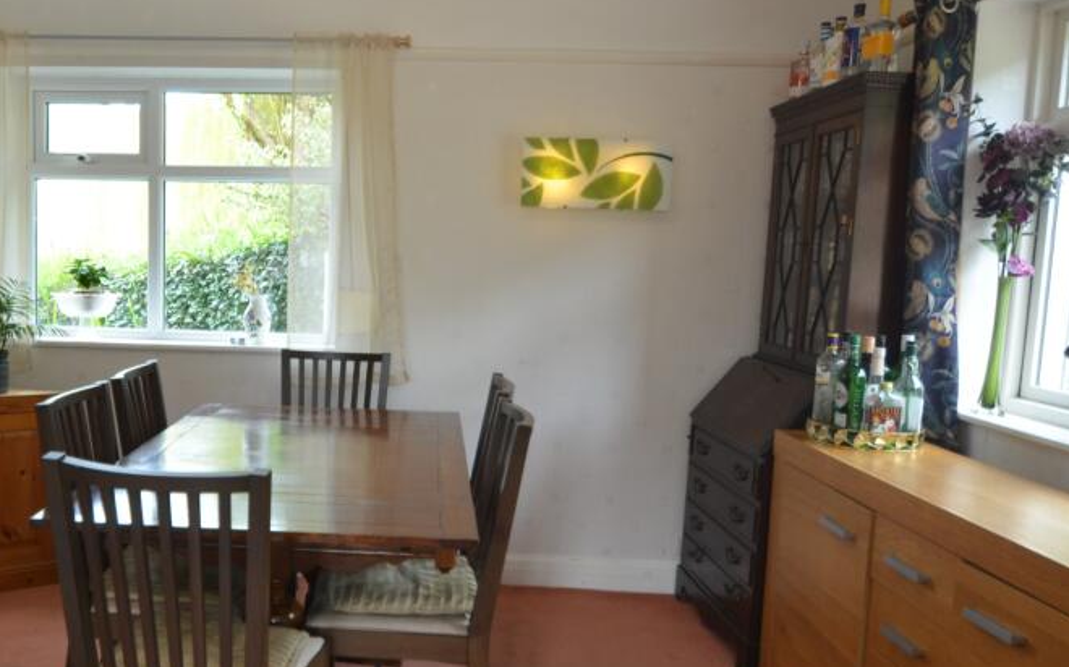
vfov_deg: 40.8
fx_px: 897
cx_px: 335
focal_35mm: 31
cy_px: 357
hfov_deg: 59.8
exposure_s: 1/80
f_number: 4.5
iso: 400
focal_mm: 13
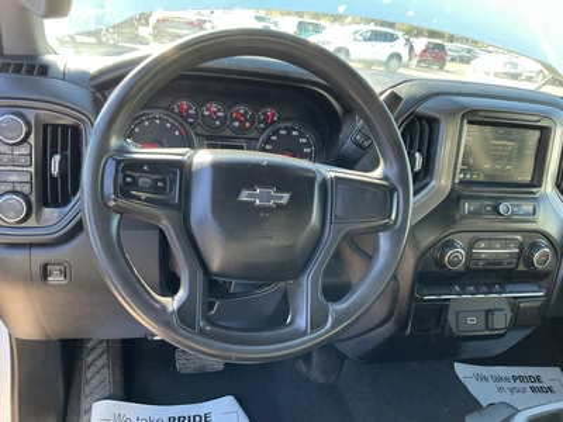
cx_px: 282
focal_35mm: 28
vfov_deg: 49.7
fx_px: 455
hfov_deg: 63.4
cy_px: 211
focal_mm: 3
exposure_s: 1/99
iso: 64
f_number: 1.8
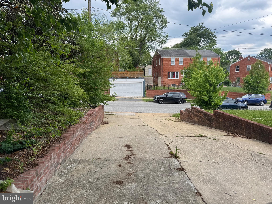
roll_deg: -0.2
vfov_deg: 56.8
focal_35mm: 24
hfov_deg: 71.6
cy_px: 102
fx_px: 189
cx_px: 136
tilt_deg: -7.2
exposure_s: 1/966
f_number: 1.78
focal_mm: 6.76
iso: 80
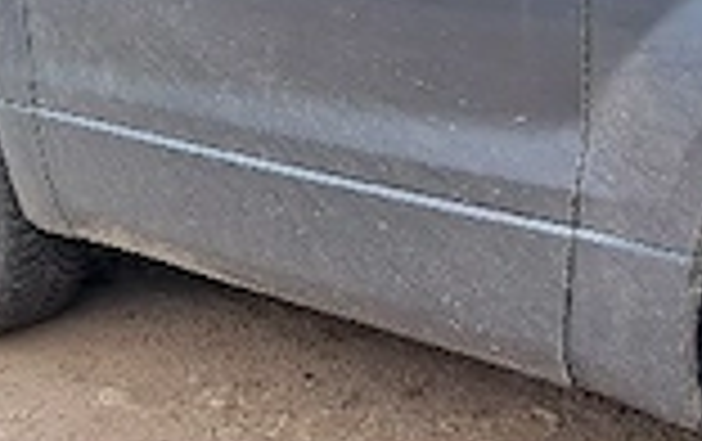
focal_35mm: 110
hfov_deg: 17.8
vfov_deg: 11.9
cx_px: 886
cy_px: 117
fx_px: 2108
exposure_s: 1/50
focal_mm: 4
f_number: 1.8
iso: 50
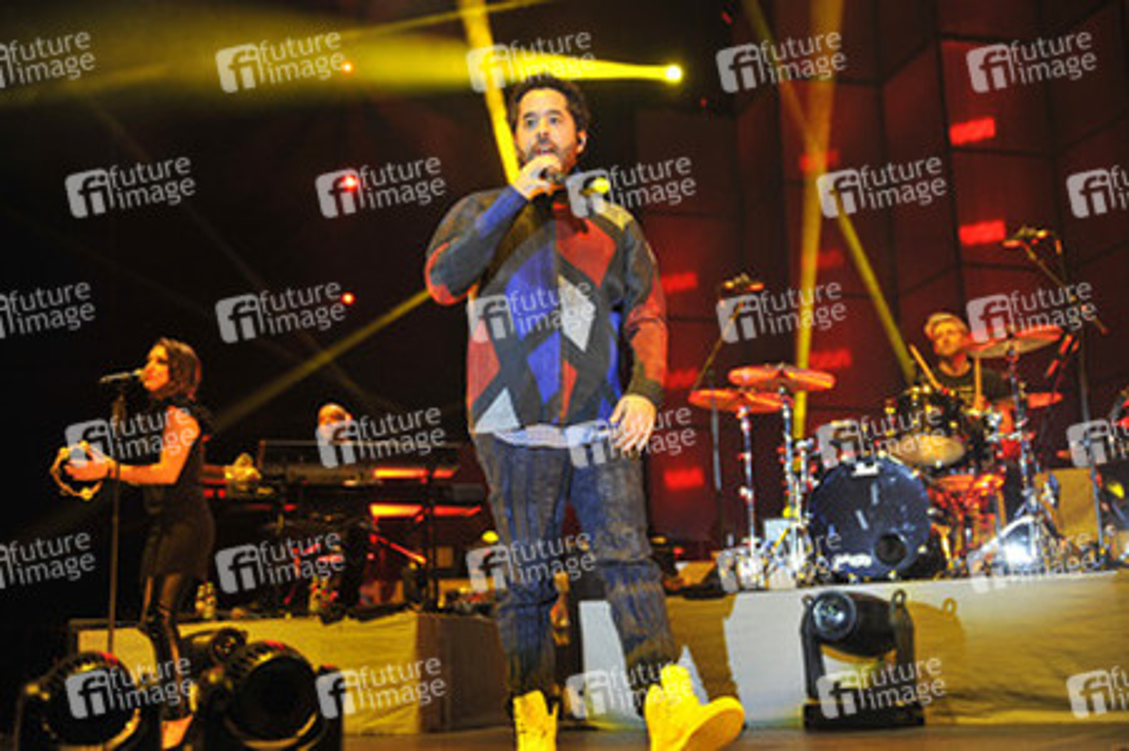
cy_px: 376
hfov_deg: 41.1
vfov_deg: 28.0
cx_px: 564
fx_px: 1504
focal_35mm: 48
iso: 800
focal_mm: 48
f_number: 2.8
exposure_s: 1/160
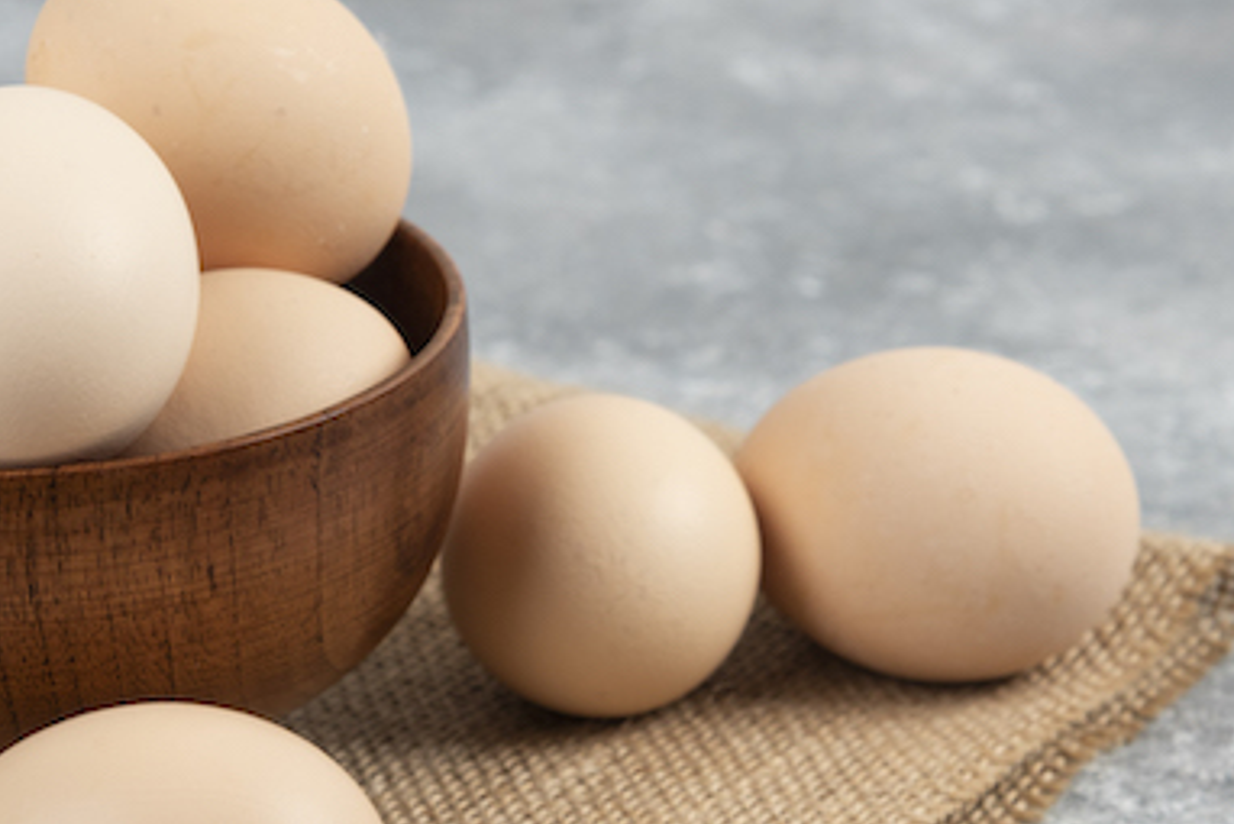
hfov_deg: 11.5
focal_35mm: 178
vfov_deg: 7.7
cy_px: 357
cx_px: 662
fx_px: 6103
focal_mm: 85
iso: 320
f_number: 8
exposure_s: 1/100
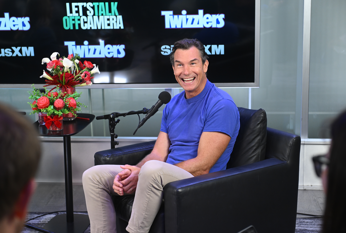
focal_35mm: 70
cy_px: 116
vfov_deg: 19.6
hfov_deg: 28.8
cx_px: 173
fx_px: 675
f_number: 4.5
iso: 1600
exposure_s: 1/320
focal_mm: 70
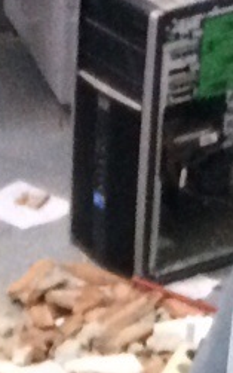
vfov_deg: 9.6
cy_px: 678
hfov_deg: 6.2
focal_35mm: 207
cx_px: -212
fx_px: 2102
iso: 250
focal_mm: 4.12
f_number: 2.2
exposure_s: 1/30
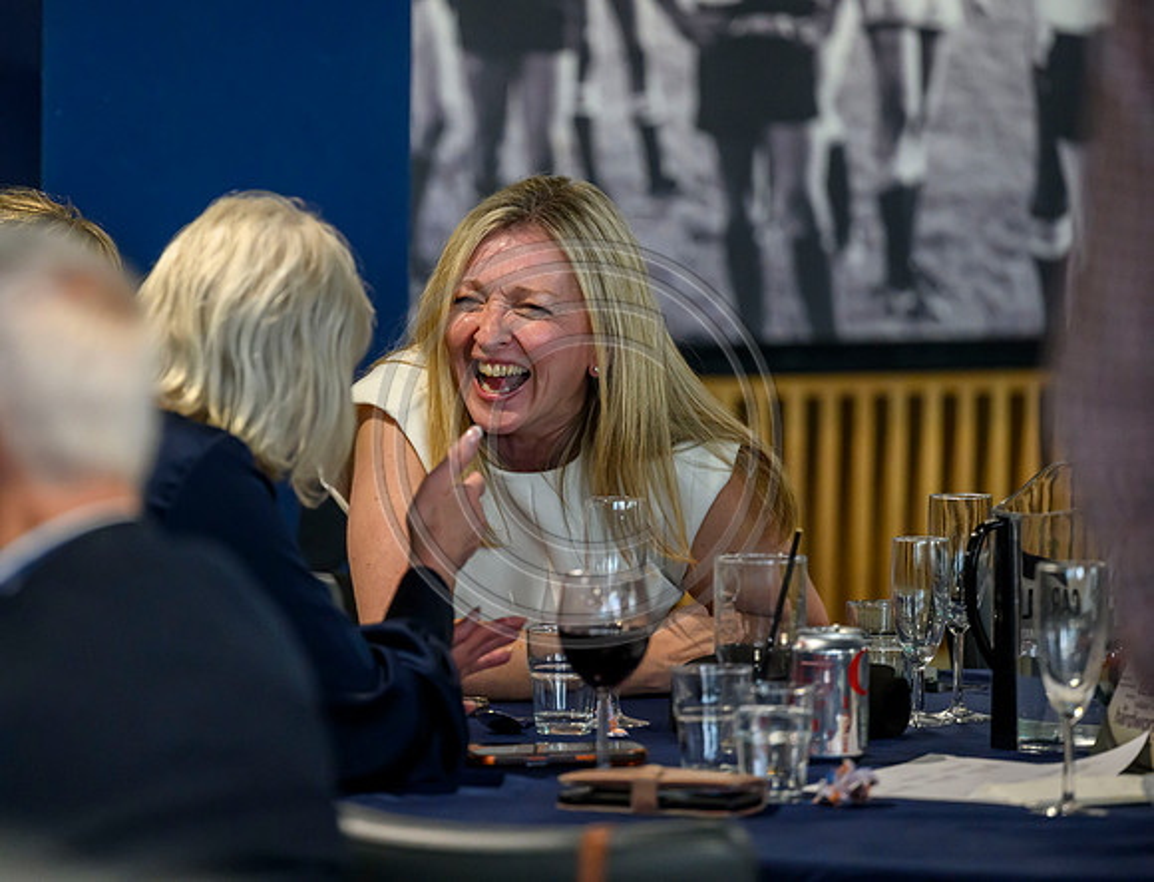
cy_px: 374
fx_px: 8468
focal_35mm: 252
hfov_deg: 7.8
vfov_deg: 6.0
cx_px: 453
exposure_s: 1/320
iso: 4000
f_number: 3.2
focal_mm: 200
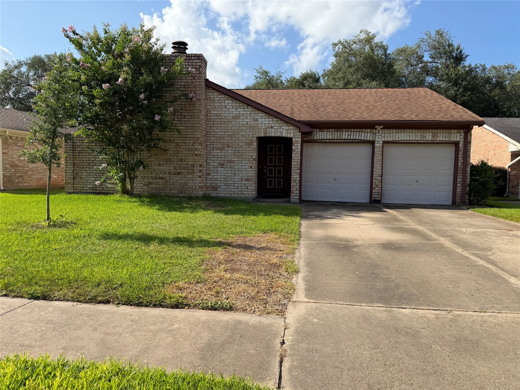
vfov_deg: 56.8
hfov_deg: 71.6
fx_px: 361
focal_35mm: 24
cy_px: 195
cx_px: 260
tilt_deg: -2.2
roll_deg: -0.4
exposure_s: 1/3145
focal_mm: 6.76
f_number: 1.78
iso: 80
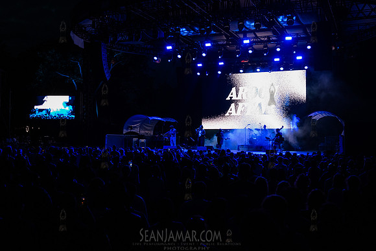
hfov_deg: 48.4
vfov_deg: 33.4
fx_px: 418
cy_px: 126
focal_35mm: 40
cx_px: 188
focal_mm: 40
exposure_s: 1/400
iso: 5000
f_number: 4
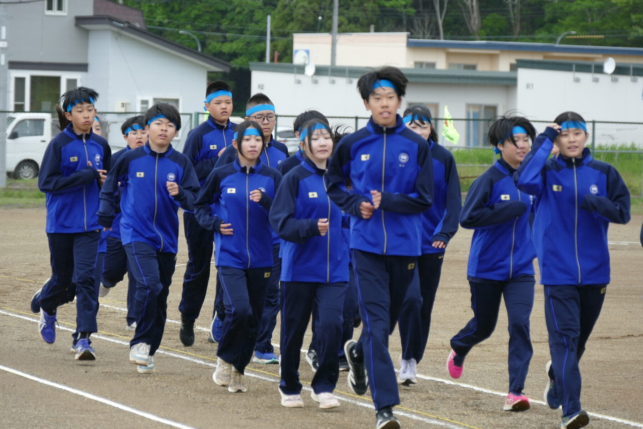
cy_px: 214
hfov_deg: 7.3
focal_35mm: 284
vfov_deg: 4.8
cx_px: 322
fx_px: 5072
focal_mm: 103.71
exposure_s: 1/500
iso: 200
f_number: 4
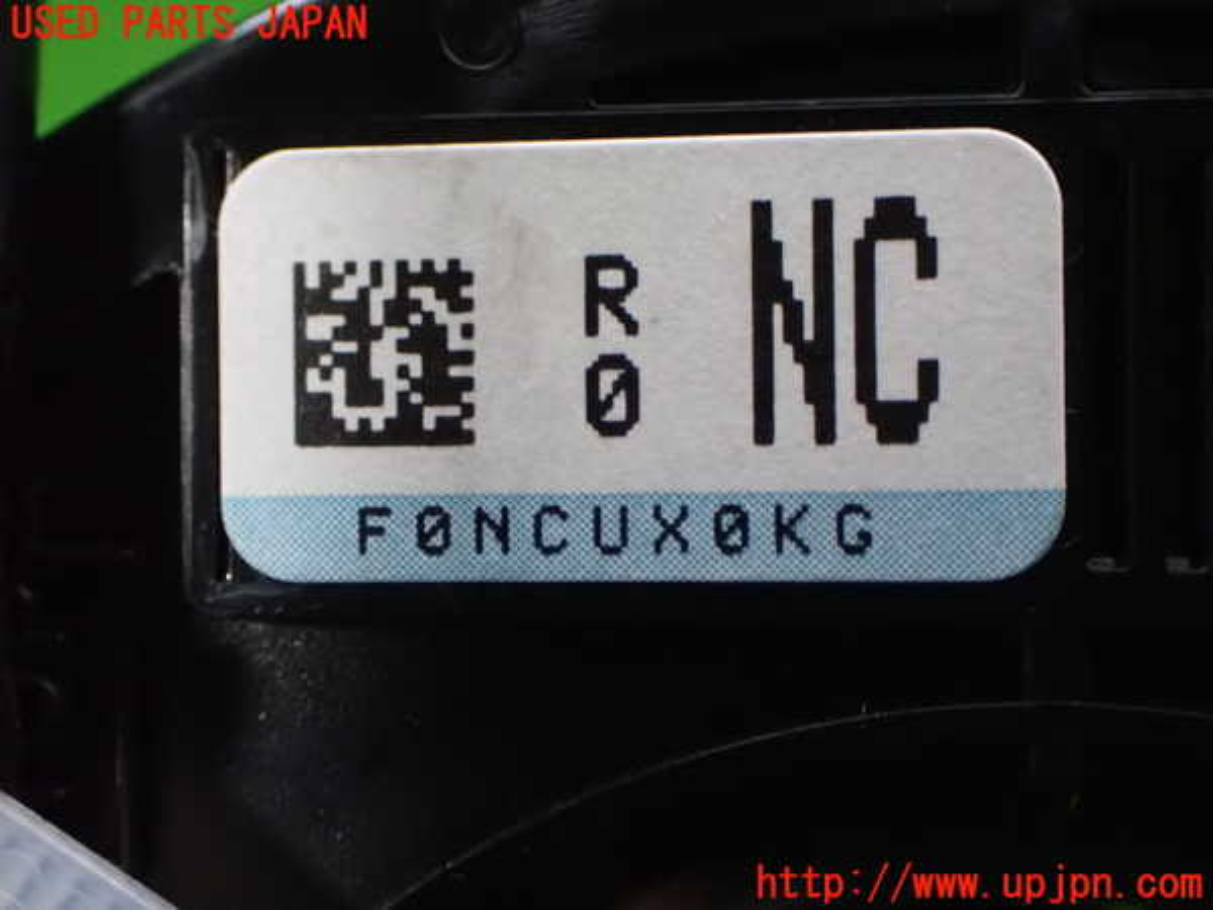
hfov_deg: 35.5
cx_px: 606
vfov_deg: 27.0
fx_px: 1892
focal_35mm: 54
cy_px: 455
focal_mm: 9.65
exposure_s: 1/40
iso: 1600
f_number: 3.3
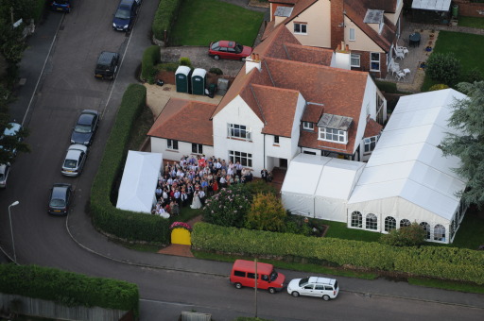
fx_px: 4028
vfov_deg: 4.6
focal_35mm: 300
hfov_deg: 6.9
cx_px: 242
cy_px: 160
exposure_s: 1/640
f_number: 3.5
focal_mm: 200
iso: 200
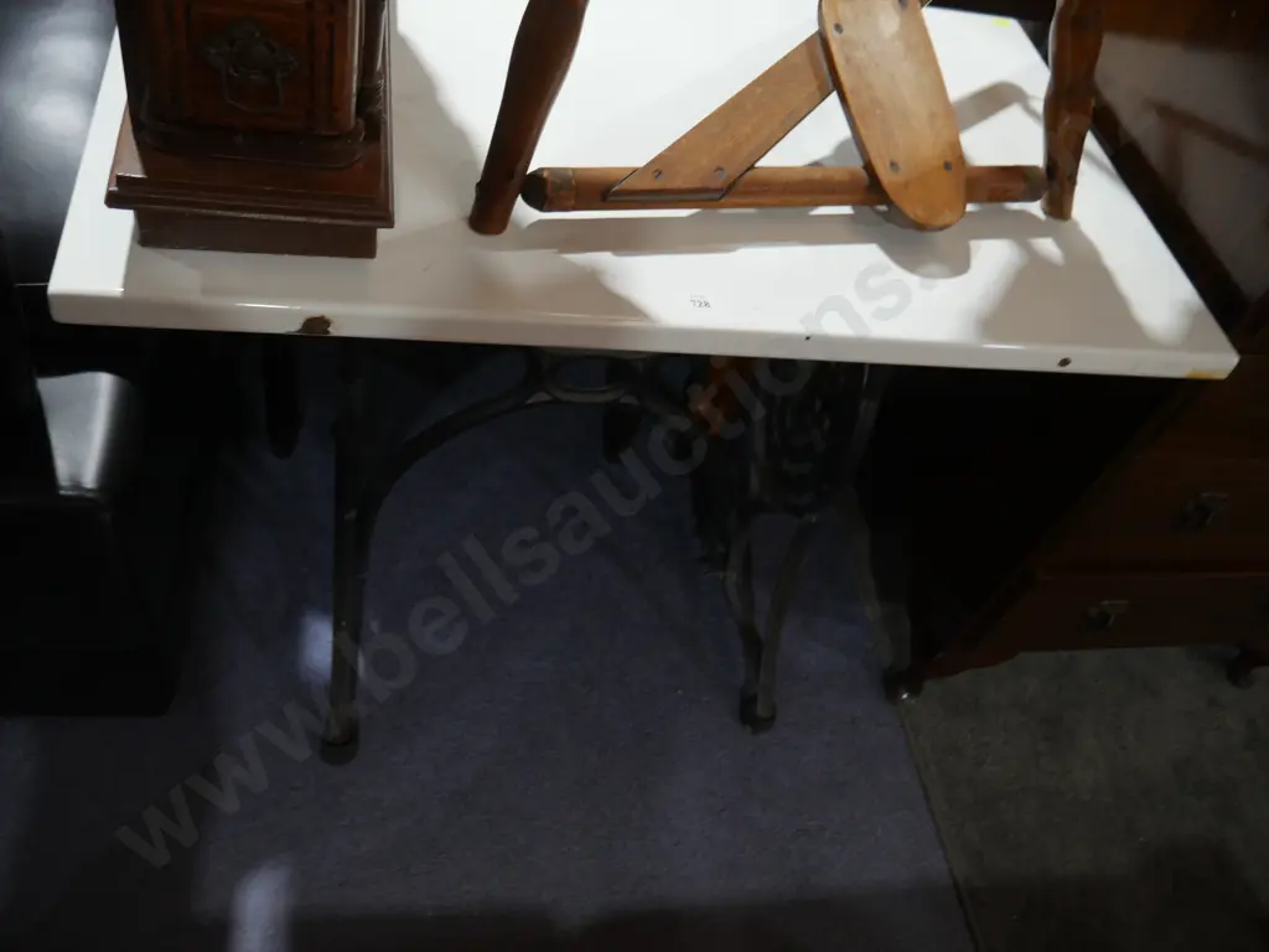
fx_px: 1026
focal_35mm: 28
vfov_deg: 49.7
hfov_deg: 63.4
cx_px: 634
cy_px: 476
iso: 500
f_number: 3.5
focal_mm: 14
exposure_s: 1/60
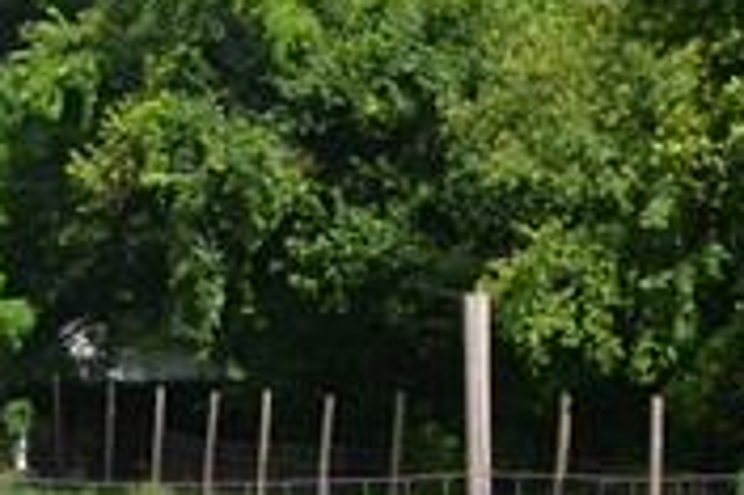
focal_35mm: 167
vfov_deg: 8.1
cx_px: -514
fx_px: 3448
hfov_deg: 11.6
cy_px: -57
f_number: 8
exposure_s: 1/250
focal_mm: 18
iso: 110
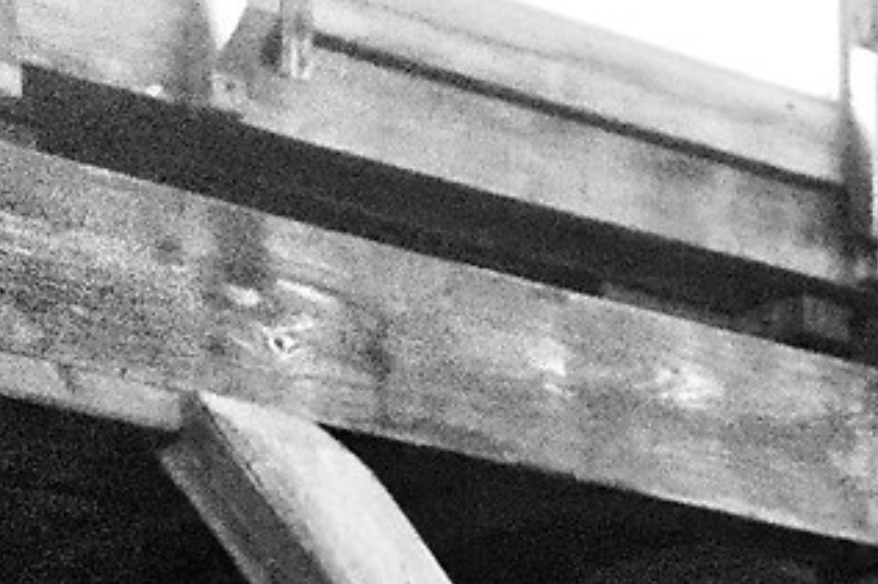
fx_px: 6459
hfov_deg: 6.6
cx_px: 3182
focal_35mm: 265
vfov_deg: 4.8
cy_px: 2026
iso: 5000
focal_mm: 35
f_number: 5.6
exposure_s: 1/200
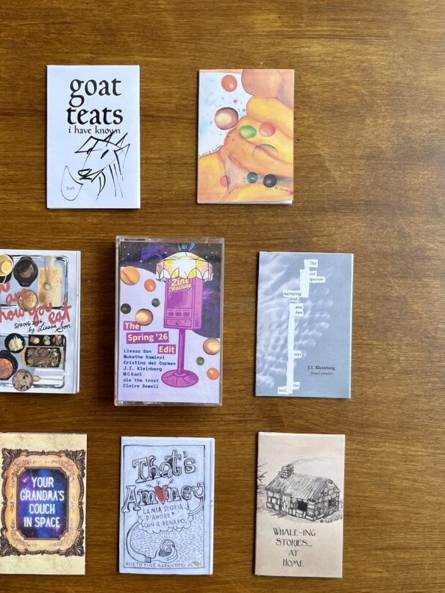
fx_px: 566
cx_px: 169
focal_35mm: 33
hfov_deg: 42.6
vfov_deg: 55.0
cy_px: 351
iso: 125
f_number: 1.6
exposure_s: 1/110
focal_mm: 5.1
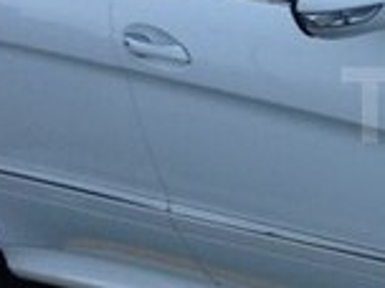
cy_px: 105
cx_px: 600
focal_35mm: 143
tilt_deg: -16.0
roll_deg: +13.4
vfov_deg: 10.4
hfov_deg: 13.0
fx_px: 1590
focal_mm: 4.12
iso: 50
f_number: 2.4
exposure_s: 1/24
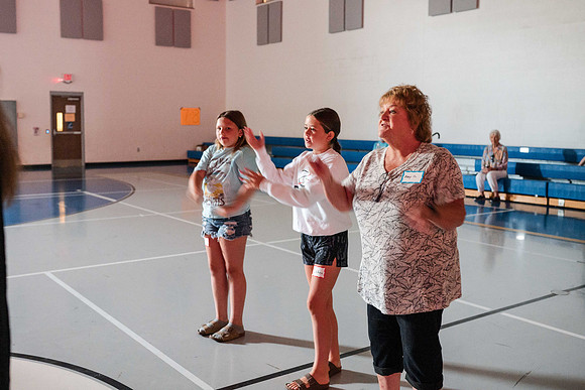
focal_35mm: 39
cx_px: 268
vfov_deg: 34.3
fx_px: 632
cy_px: 182
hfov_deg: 49.6
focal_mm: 35
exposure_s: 1/40
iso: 6400
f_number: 3.2
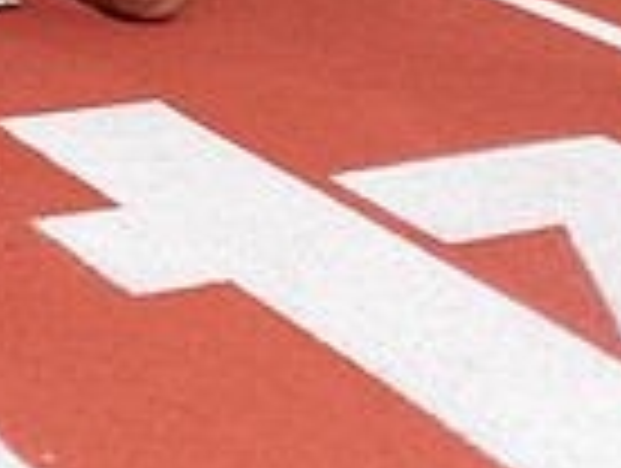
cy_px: -518
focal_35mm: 125
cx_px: -4
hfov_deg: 15.4
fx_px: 2246
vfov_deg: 10.7
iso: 100
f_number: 4
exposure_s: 1/250
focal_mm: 40
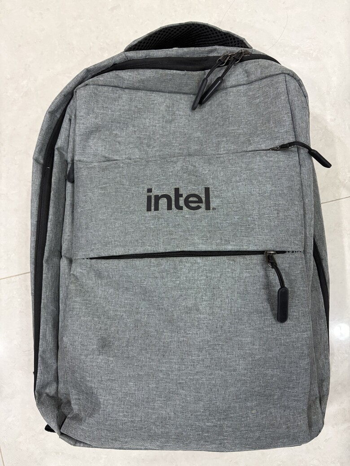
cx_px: 175
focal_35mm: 26
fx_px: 351
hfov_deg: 53.1
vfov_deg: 67.3
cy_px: 233
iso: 320
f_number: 1.6
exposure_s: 1/60
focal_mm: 5.96
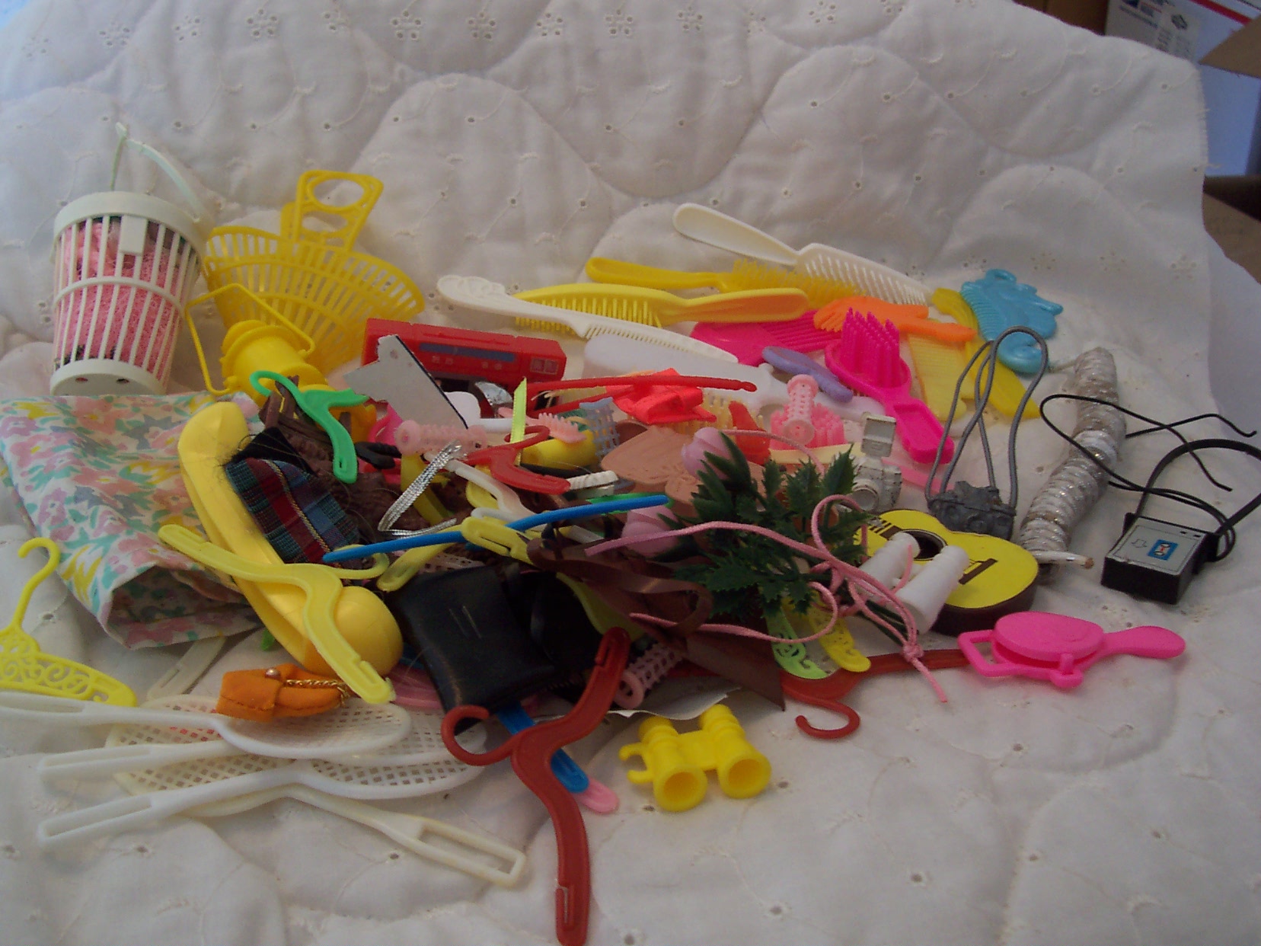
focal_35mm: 37
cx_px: 630
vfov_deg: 38.7
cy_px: 473
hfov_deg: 50.1
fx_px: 1348
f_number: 2.8
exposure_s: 1/90
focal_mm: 5.6
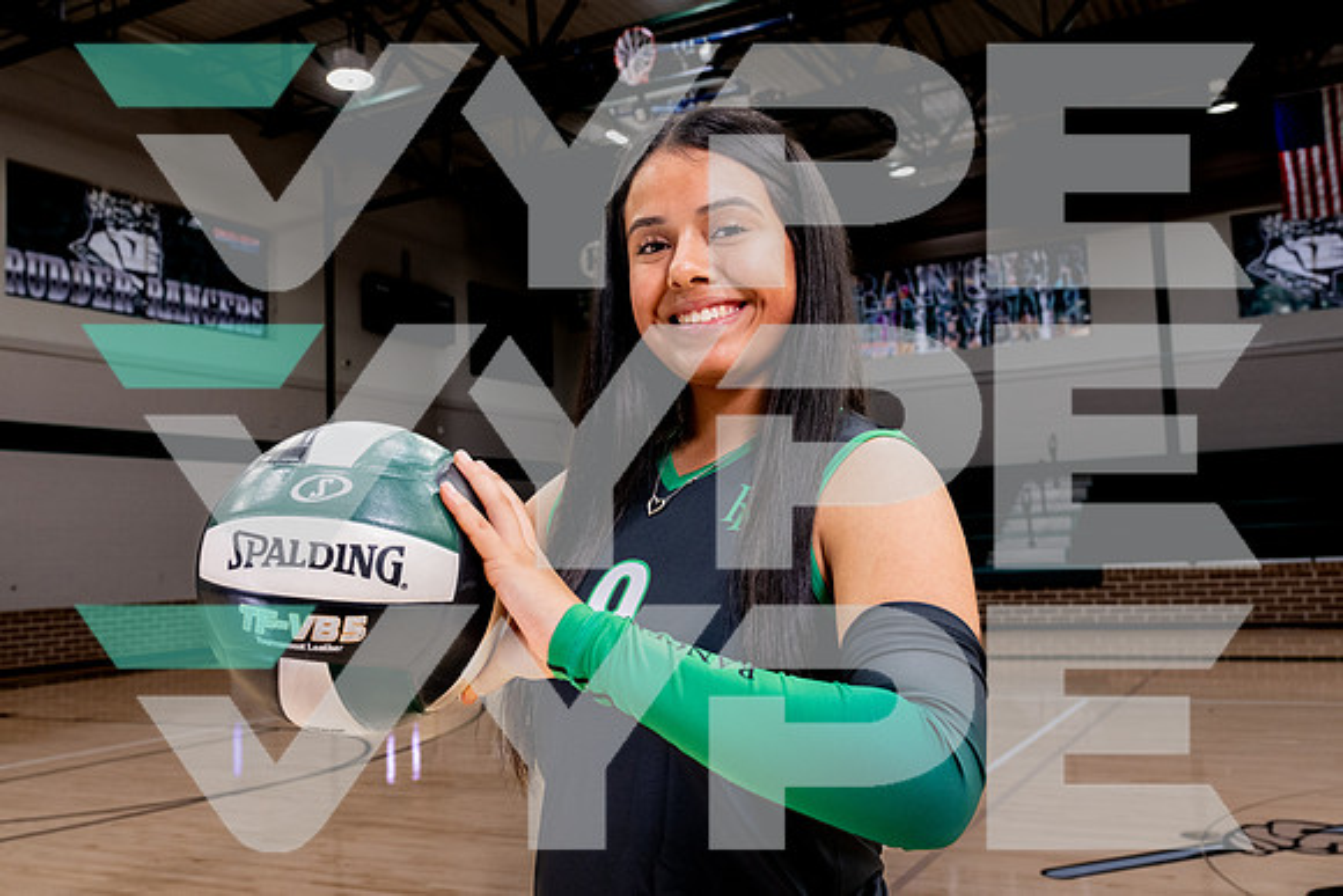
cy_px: 437
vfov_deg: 38.4
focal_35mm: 34
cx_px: 666
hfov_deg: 55.2
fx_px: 1285
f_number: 7.1
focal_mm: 31
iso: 2500
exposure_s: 1/80
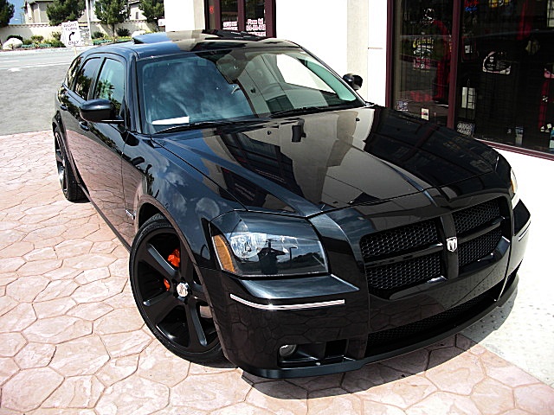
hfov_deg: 51.4
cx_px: 277
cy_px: 208
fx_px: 576
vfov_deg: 39.7
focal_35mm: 36
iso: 50
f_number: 2.8
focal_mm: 6.3
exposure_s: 1/500
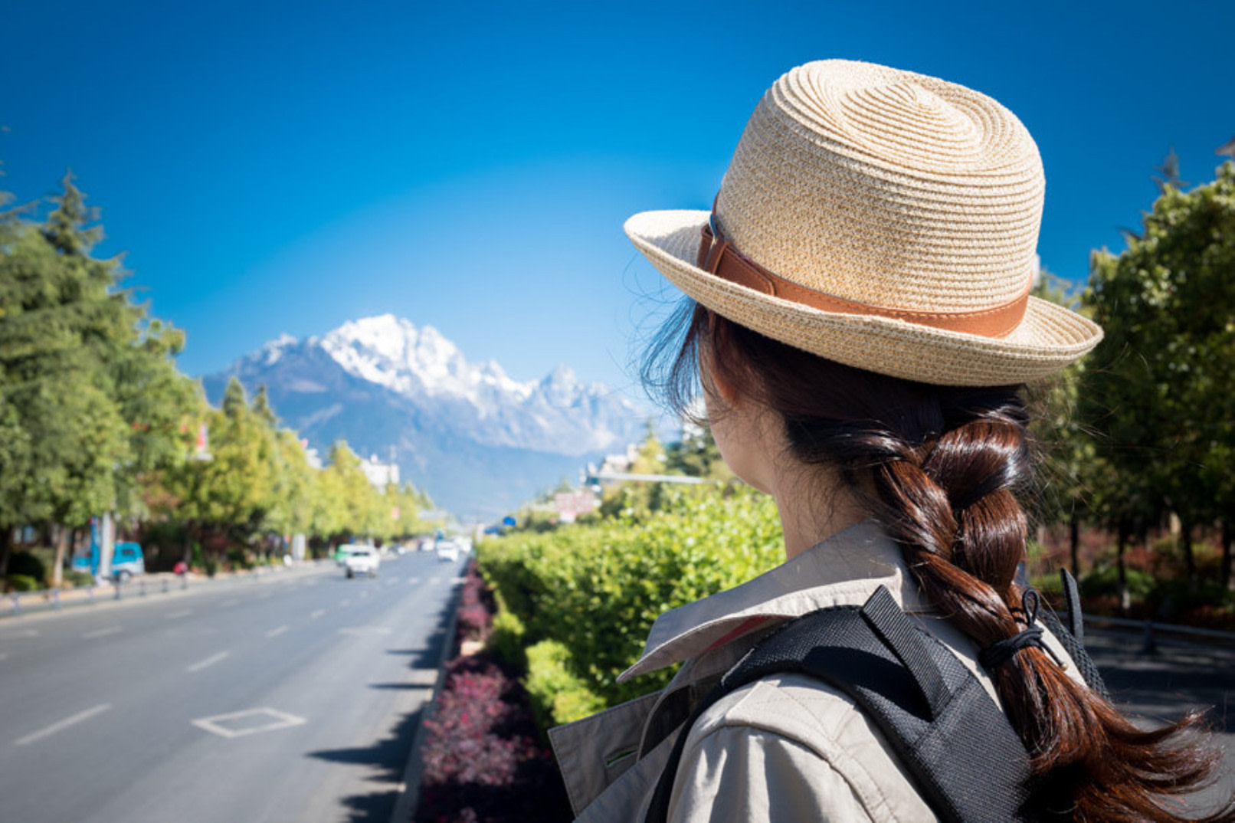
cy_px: 412
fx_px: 1715
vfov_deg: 27.0
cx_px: 618
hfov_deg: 39.6
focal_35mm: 50
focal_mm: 50
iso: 200
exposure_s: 1/125
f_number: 13
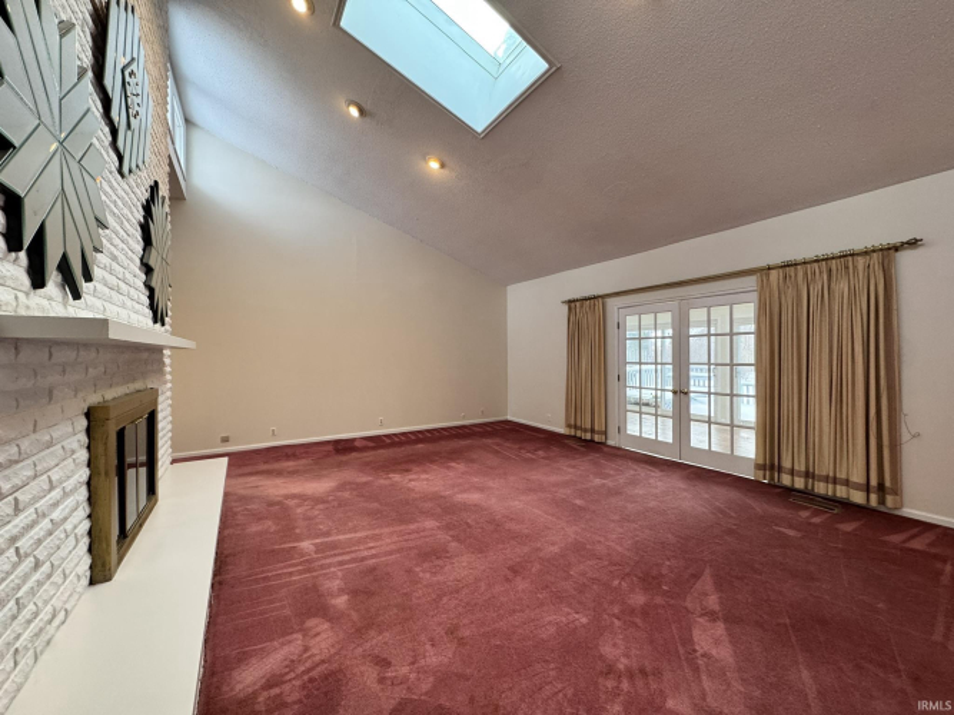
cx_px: 477
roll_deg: +0.1
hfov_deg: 102.1
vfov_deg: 85.7
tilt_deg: +0.0
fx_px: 386
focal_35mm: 14
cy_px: 358
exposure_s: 1/120
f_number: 2.2
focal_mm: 2.22
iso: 250
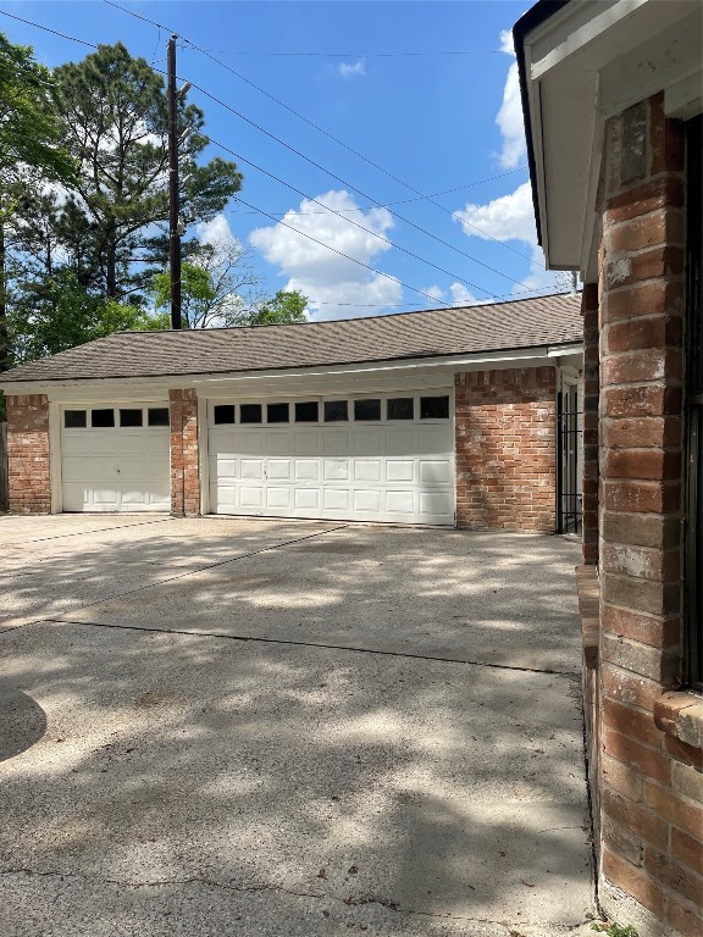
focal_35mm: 26
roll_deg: +1.0
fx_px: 704
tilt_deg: -4.9
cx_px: 352
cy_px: 468
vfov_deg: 67.3
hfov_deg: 53.1
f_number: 1.6
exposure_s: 1/4000
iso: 32
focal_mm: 4.2
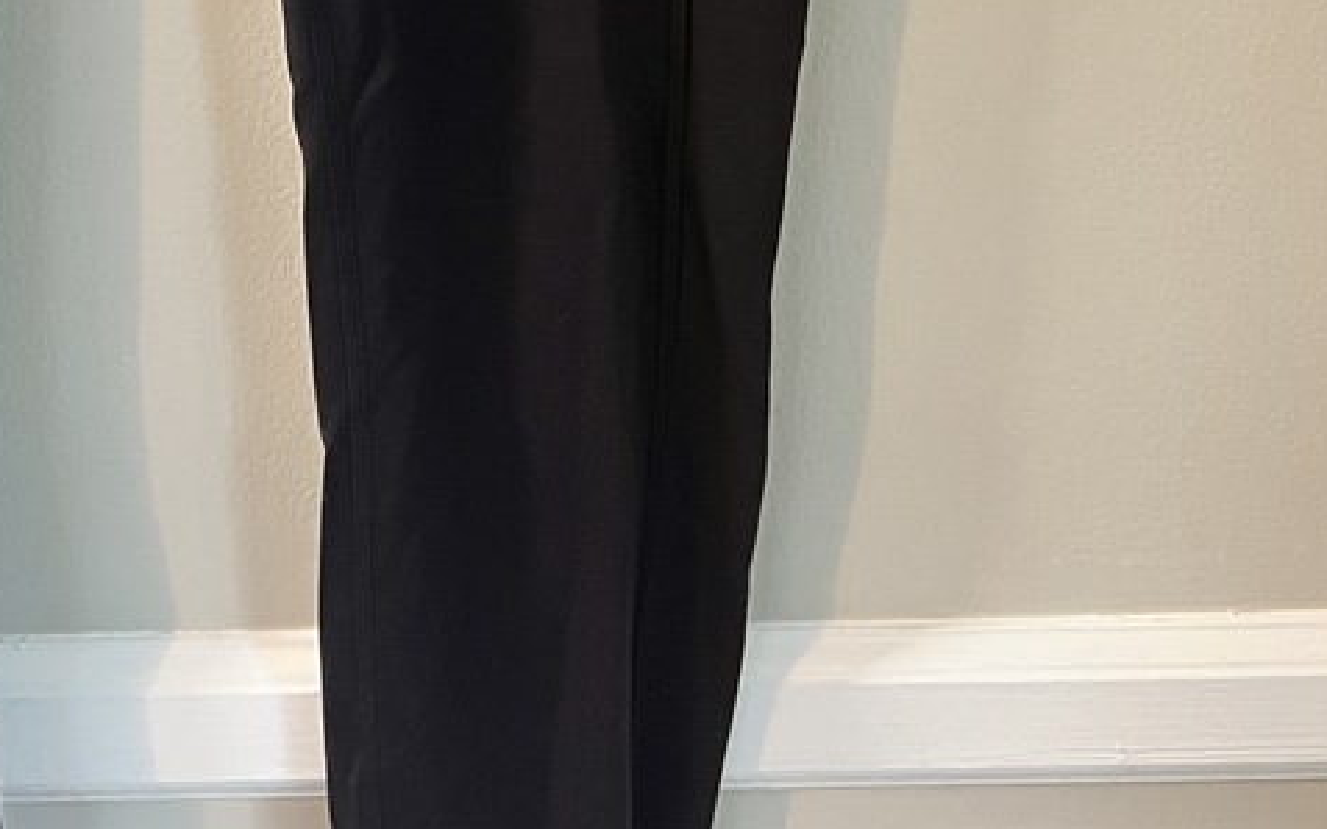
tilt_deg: -13.4
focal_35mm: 77
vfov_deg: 15.9
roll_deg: +2.5
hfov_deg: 26.2
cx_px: 214
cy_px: -293
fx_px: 2784
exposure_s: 1/60
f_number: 1.5
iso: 320
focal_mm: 5.7
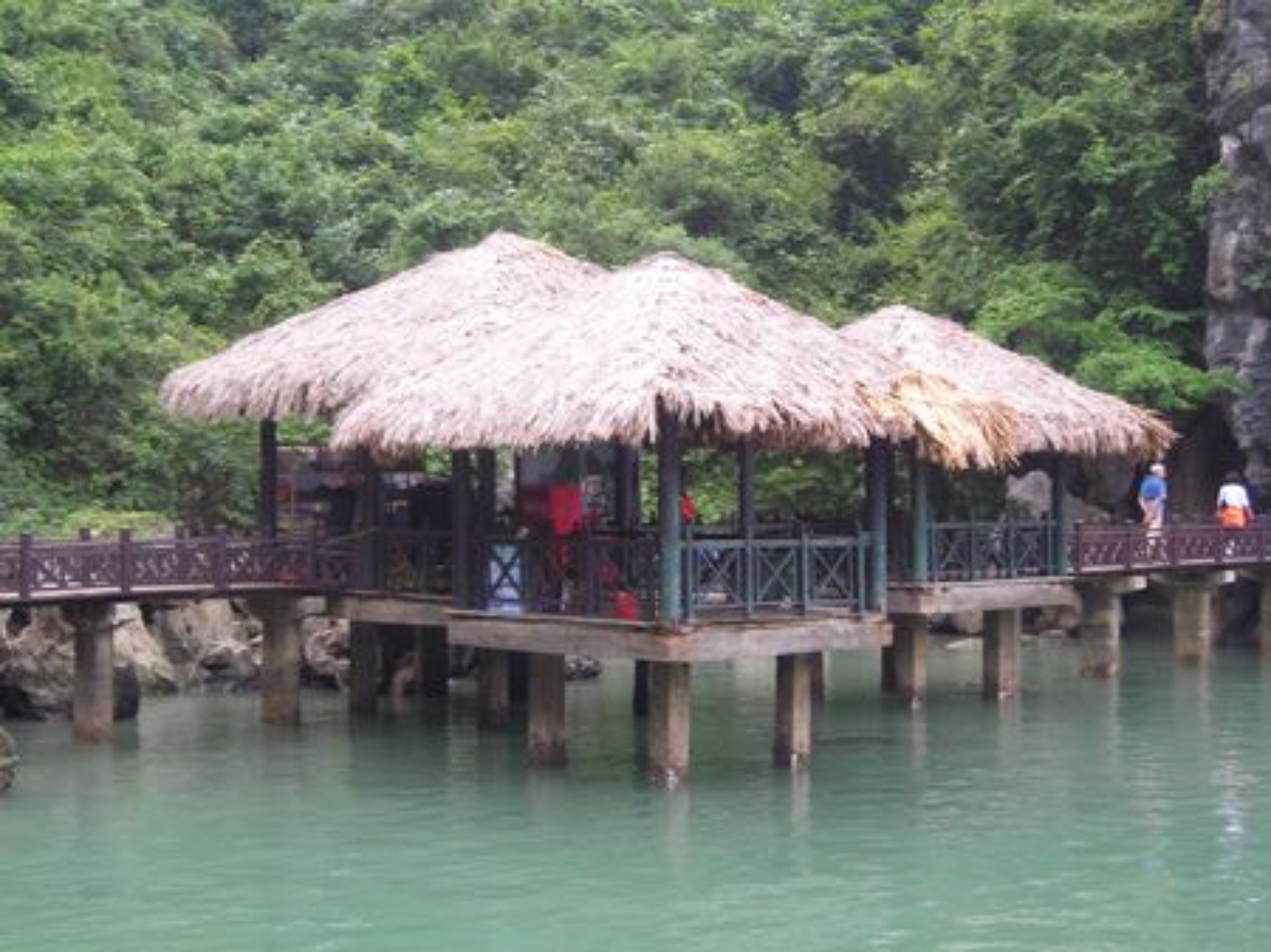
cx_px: 636
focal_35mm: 65
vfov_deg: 22.6
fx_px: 2385
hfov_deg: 29.8
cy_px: 476
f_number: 3.9
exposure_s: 1/44.8
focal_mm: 10.8
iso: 75
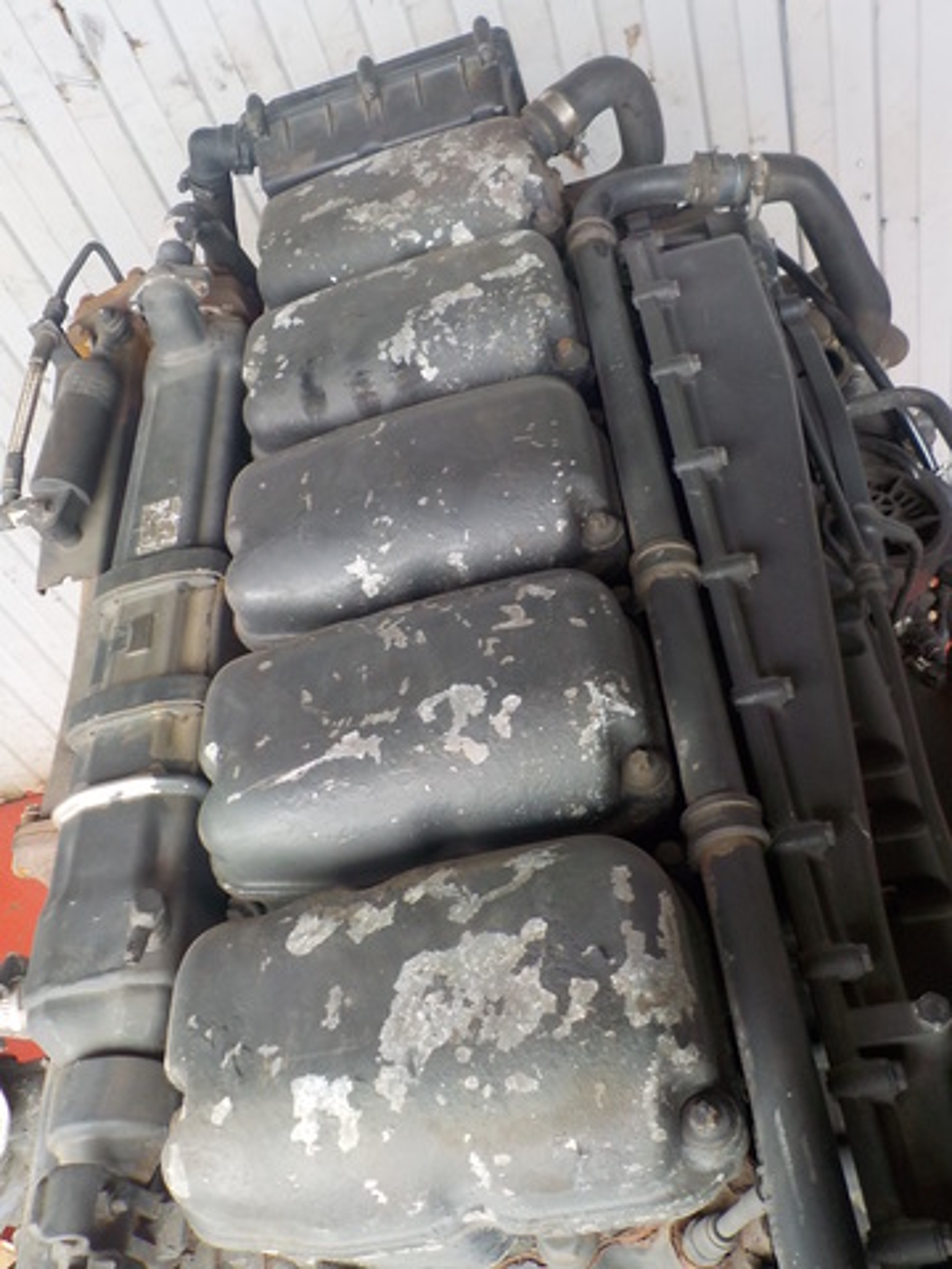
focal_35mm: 30
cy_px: 634
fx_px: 1100
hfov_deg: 46.8
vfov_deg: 60.0
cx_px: 476
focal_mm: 4.1
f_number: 3.3
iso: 180
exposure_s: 1/30
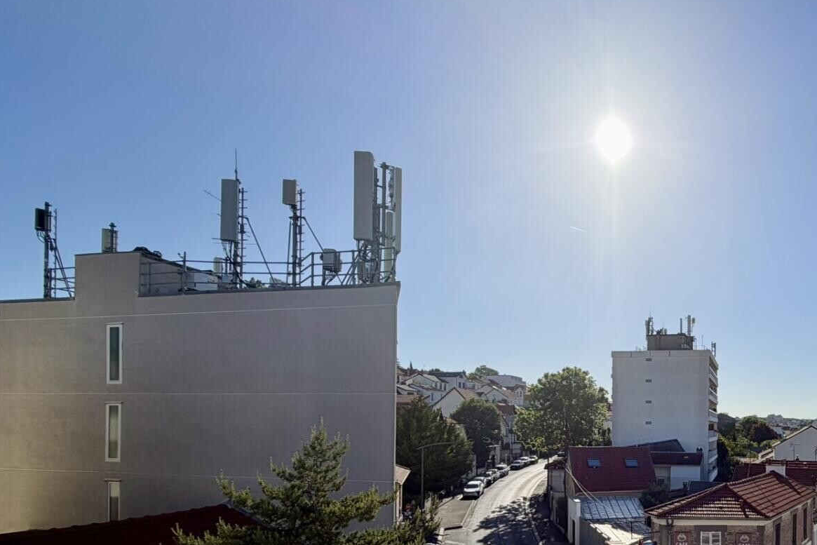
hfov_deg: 65.9
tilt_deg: -0.3
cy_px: 429
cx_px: 671
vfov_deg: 50.3
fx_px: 545
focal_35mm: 24
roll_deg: -0.1
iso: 20
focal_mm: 2.22
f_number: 2.2
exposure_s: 1/1745
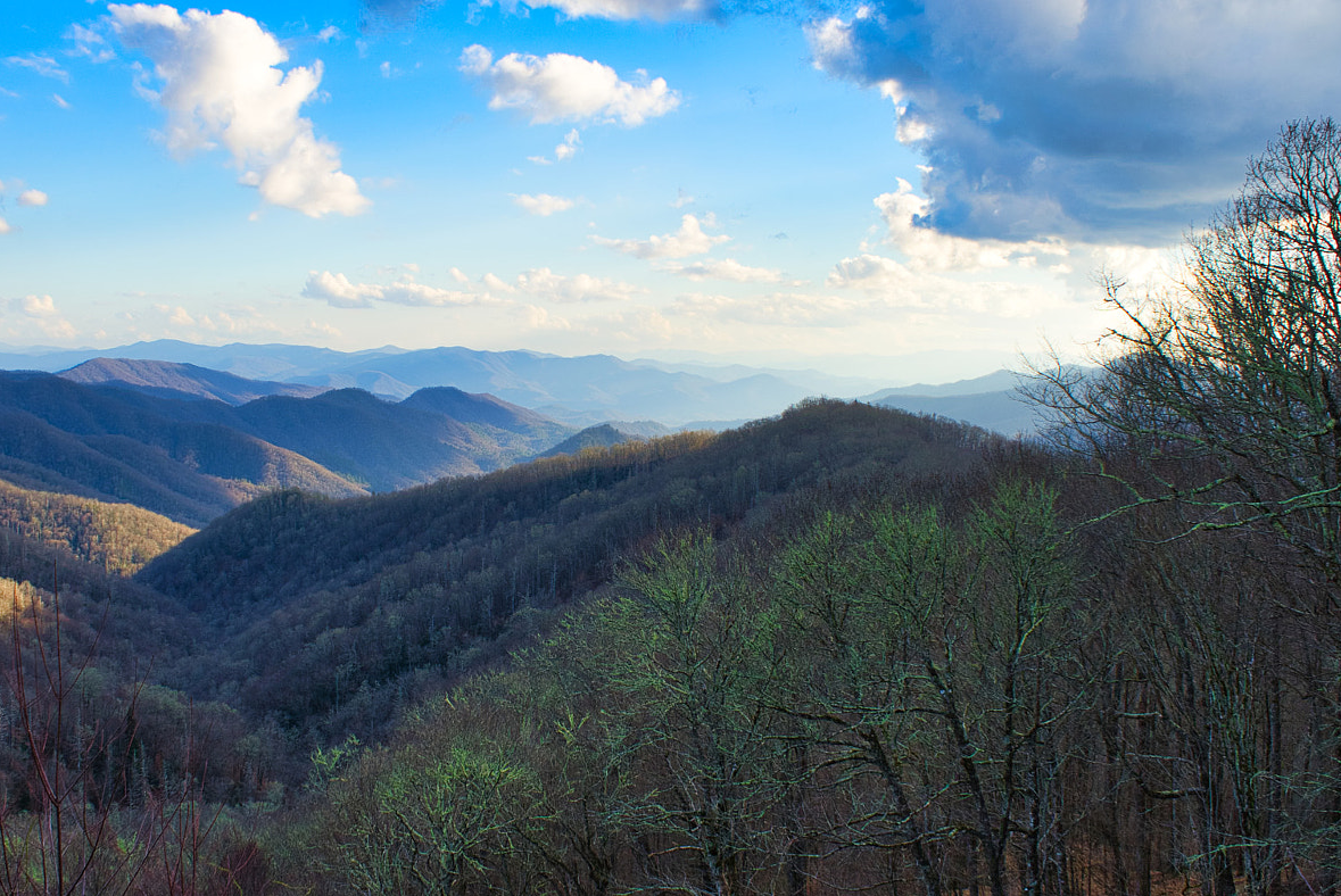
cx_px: 571
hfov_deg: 50.5
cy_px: 408
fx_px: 1416
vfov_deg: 35.1
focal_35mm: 38
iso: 100
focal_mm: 28
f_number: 9
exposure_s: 1/100
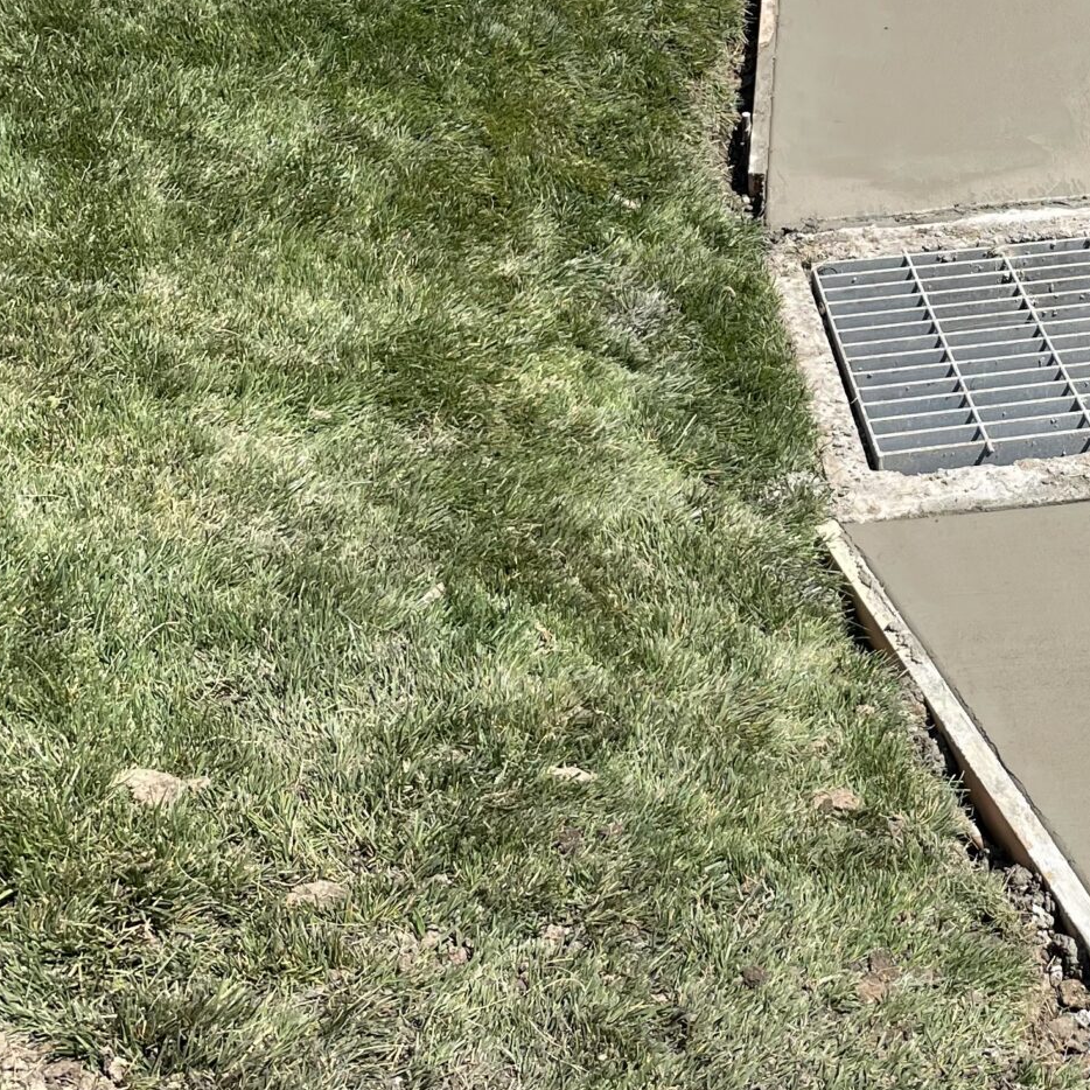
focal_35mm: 63
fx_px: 2244
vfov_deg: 26.9
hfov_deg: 26.1
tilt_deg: -25.7
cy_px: 275
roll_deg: -3.4
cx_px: 1051
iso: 32
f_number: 1.6
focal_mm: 4.2
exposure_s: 1/2747
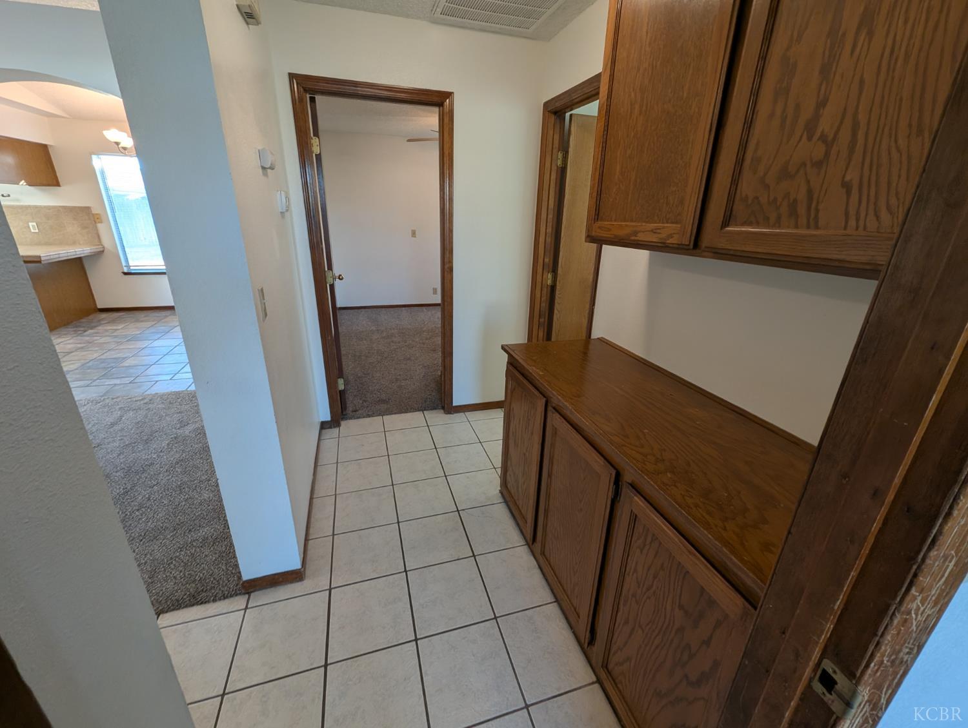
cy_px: 364
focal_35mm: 13
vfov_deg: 90.0
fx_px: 364
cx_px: 484
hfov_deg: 106.1
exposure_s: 1/40
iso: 62
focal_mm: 1.95
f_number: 2.2
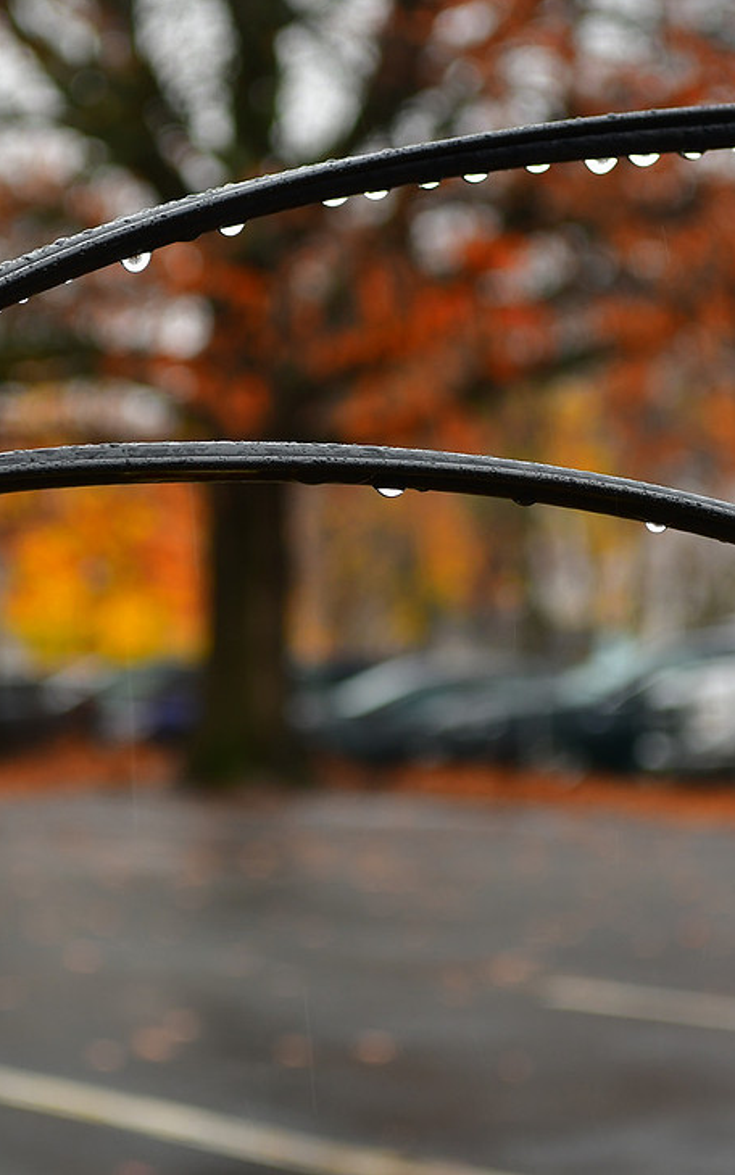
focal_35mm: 103
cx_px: 276
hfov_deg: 12.7
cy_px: 585
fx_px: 3299
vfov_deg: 20.2
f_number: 5.6
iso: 200
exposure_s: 1/80
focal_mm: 45
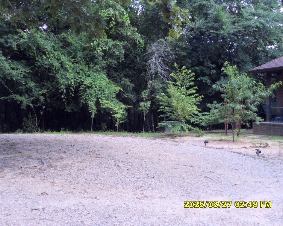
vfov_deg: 40.1
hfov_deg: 49.1
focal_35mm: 37
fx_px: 310
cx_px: 135
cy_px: 112
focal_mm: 6.3
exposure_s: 1/125
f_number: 3.5
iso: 80
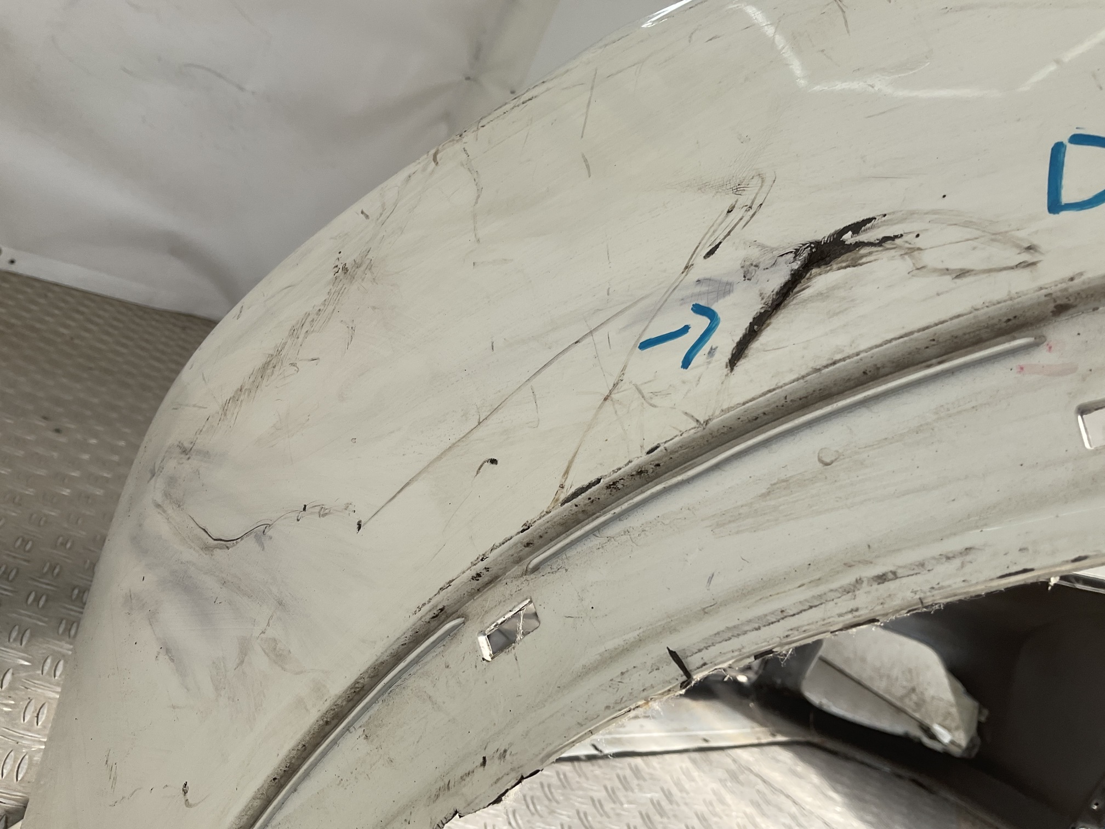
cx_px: 552
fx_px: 926
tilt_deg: -6.5
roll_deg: -28.4
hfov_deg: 61.7
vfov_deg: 48.2
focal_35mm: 29
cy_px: 414
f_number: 1.8
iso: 16
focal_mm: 3
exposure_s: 1/593
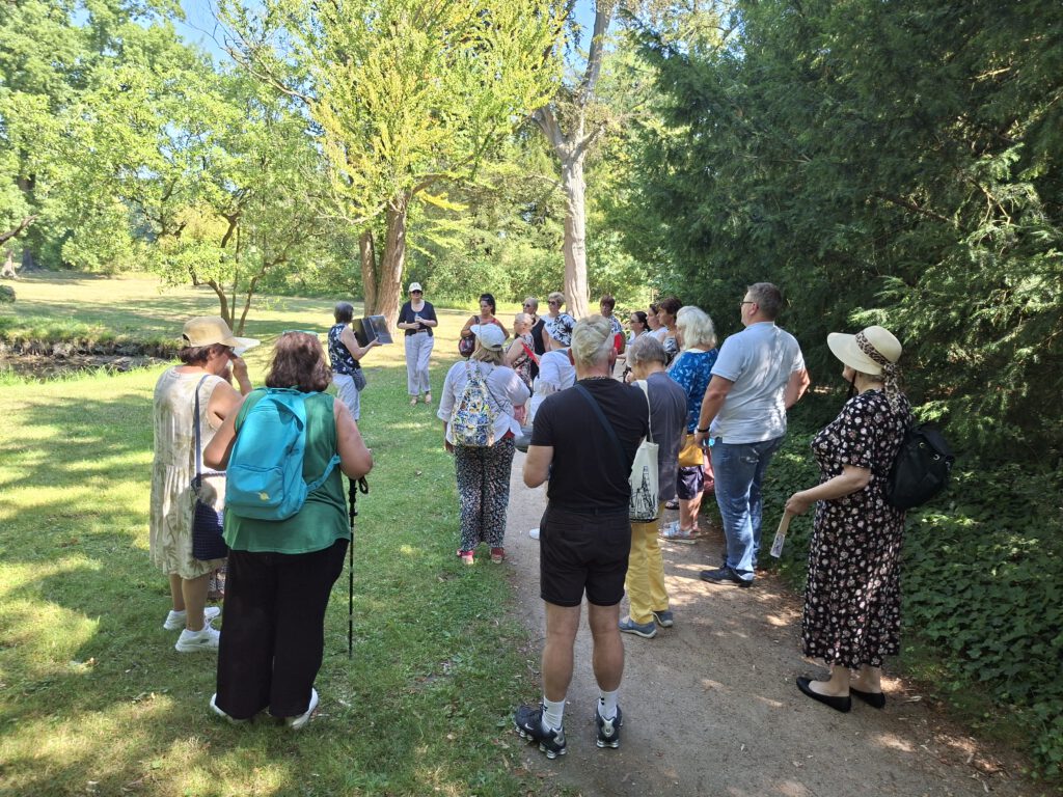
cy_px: 398
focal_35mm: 23
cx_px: 532
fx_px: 706
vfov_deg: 58.9
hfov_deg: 73.9
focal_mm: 5.54
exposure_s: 1/230
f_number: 1.8
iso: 50
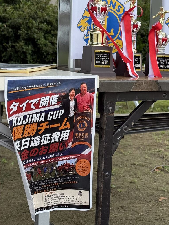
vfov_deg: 25.7
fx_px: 488
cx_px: 119
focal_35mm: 75
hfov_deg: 19.5
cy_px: 62
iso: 64
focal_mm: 6.76
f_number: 1.78
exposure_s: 1/1575
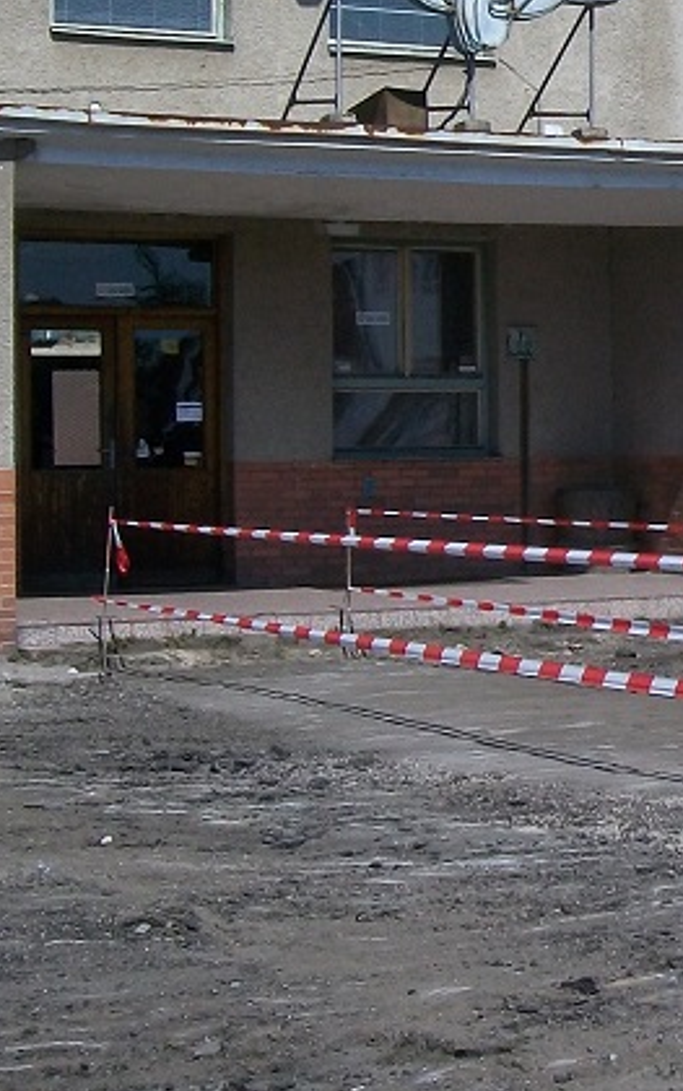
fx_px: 2647
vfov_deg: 23.2
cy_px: 386
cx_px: 756
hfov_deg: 14.4
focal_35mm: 89
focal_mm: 6
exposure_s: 1/800
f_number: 4.8
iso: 80
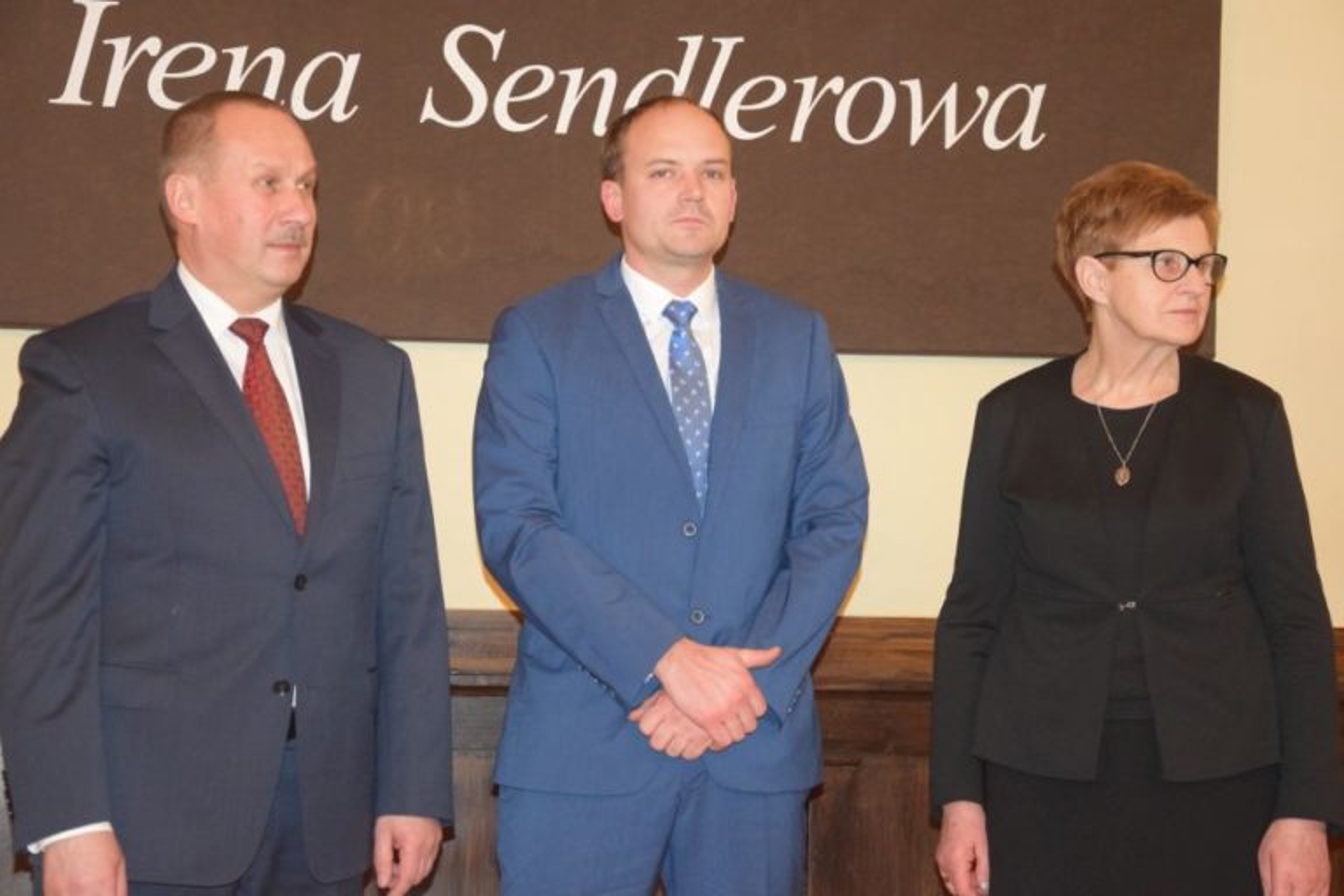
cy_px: 448
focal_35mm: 75
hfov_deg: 27.0
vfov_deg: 18.2
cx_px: 672
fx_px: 2800
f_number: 5
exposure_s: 1/60
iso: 3200
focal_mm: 50
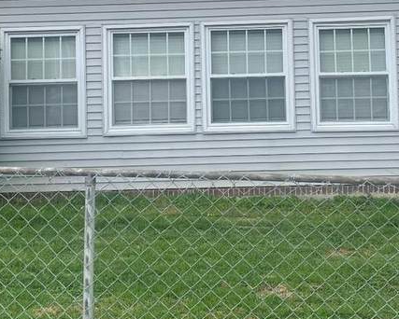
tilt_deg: +3.9
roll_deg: +2.3
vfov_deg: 19.8
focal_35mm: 76
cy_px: 35
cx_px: 265
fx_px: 898
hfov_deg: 24.9
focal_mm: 4.2
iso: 32
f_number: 1.6
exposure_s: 1/1795
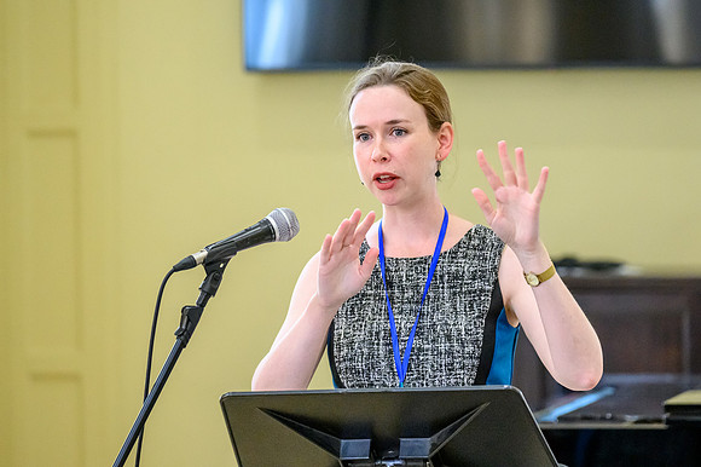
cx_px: 350
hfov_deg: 10.2
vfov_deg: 6.8
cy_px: 234
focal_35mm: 201
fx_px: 3912
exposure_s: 1/640
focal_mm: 133
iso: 4000
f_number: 2.8
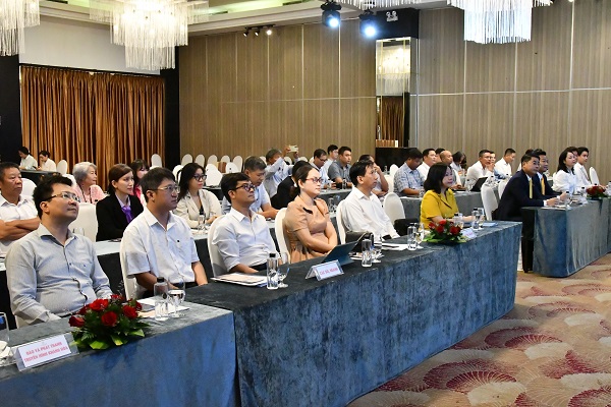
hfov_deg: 49.6
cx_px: 306
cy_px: 204
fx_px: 662
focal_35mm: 39
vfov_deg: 34.2
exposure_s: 1/125
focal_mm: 26
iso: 12800
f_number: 13
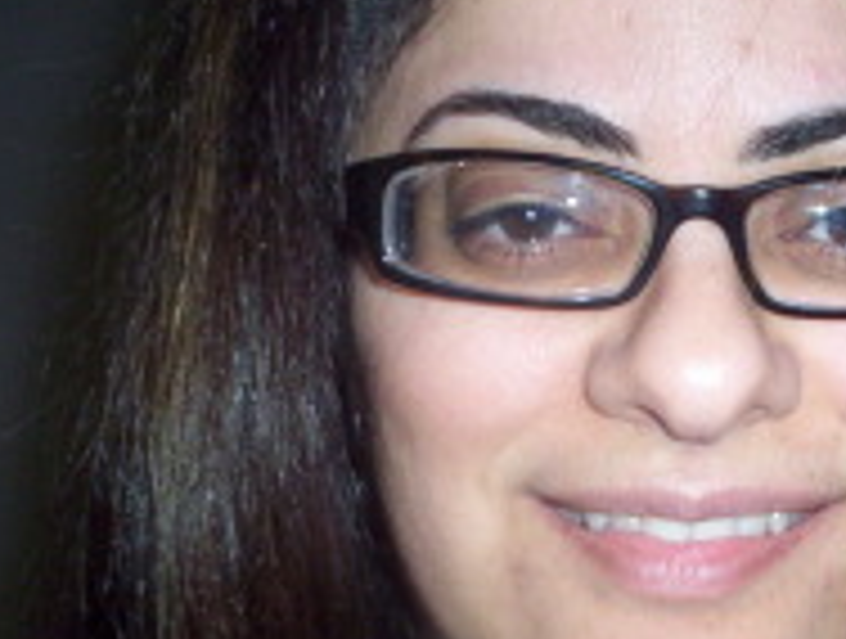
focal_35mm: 72
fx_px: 1764
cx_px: 677
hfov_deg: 26.5
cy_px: 472
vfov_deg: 20.4
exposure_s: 1/60
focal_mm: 4.99
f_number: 4.5
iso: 140
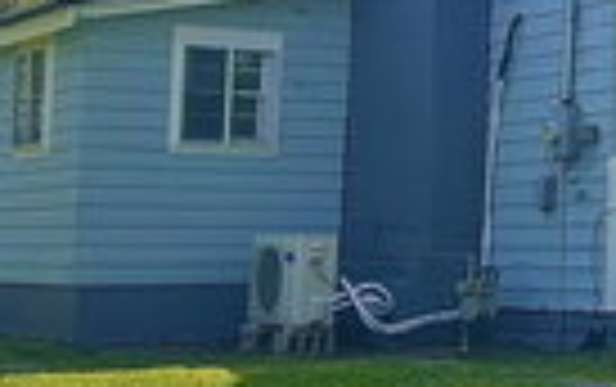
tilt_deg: +6.7
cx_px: 755
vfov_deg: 12.6
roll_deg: +0.3
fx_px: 1731
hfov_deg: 19.0
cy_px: 9
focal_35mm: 103
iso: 50
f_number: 1.5
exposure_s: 1/8000
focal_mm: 5.7
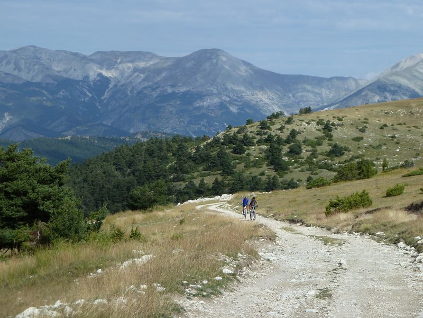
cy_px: 159
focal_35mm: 104
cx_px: 212
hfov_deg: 18.9
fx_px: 1271
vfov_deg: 14.2
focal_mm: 17
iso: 80
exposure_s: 1/500
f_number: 5.6
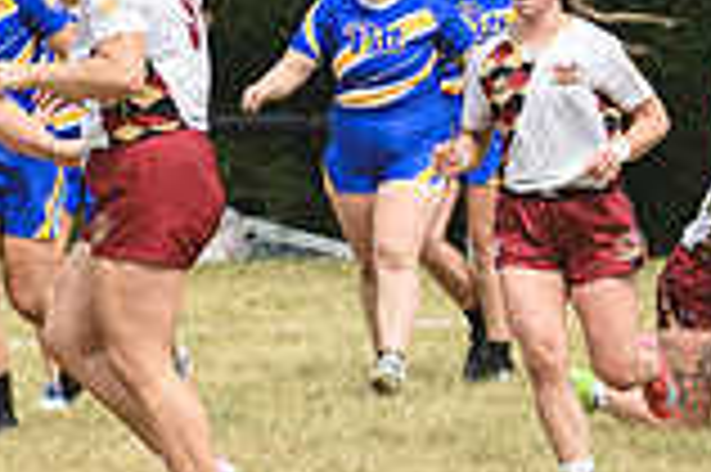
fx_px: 16316
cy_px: 171
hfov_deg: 2.5
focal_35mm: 827
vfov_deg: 1.7
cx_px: -441
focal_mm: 150
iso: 220
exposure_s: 1/1000
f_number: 5
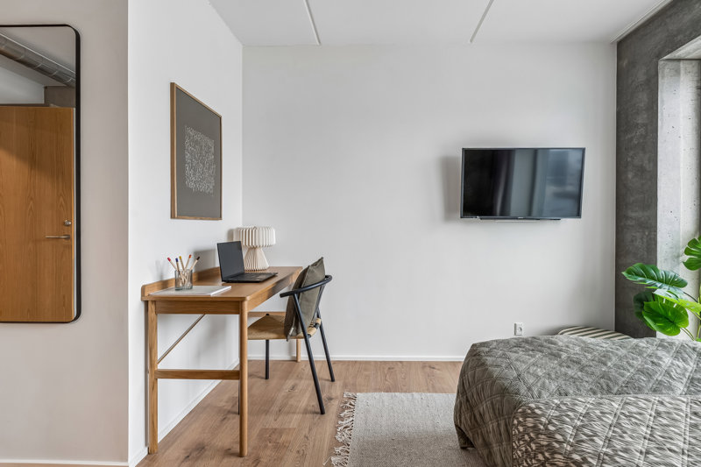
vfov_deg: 73.7
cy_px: 234
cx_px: 350
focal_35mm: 16
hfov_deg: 96.7
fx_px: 311
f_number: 8
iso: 200
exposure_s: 1/10
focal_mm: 16
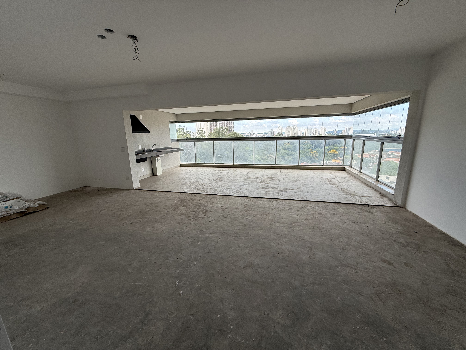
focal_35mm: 14
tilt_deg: -11.7
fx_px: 188
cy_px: 175
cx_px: 233
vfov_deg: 85.7
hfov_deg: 102.1
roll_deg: +0.9
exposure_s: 1/448
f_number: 2.2
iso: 64
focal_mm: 2.22
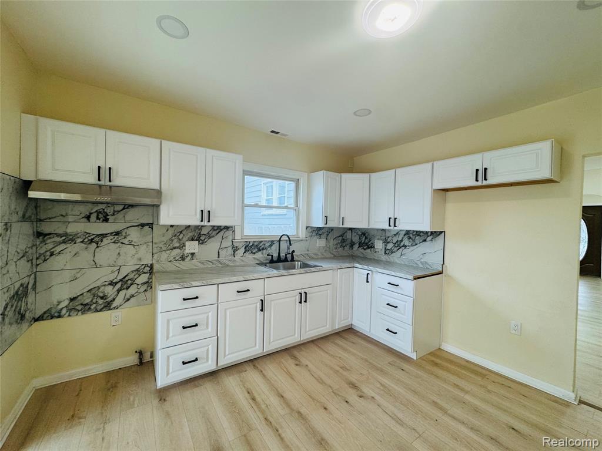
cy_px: 226
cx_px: 301
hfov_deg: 102.1
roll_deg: -1.5
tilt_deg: -1.4
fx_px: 243
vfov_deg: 85.7
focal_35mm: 14
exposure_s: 1/120
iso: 125
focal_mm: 2.22
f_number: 2.2
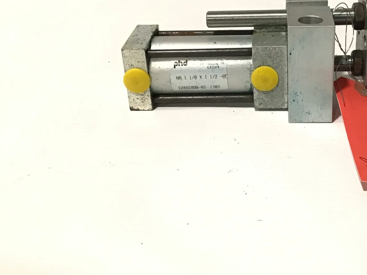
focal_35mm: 48
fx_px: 509
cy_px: 69
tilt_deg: -25.8
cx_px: 261
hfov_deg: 38.9
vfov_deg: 29.8
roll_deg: +0.3
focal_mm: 3.3
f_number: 2.4
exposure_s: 1/30
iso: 160
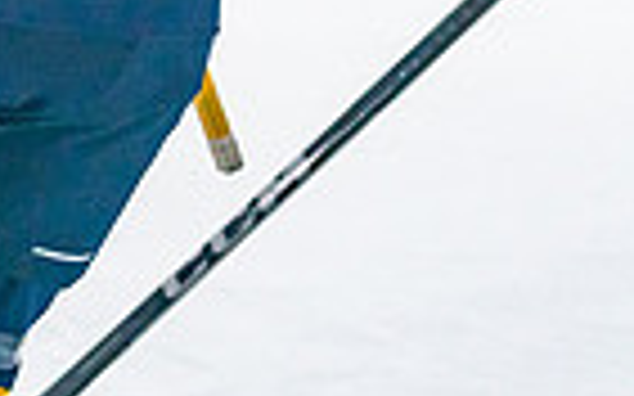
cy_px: -502
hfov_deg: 6.3
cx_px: -556
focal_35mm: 327
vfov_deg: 4.0
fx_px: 5648
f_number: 2.8
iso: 3200
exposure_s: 1/1250
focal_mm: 70
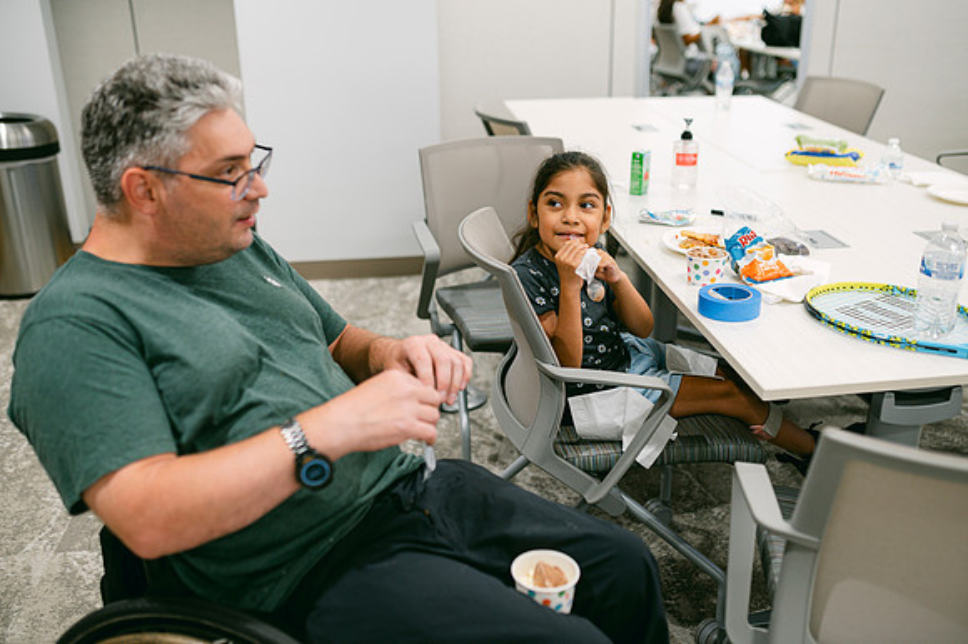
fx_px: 941
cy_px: 322
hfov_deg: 54.5
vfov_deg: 37.8
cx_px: 484
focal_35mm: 35
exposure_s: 1/125
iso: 200
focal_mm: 35
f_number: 2
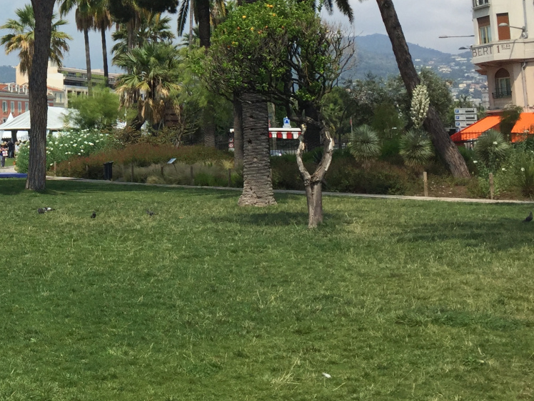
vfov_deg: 22.7
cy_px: -1
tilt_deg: +9.2
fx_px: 956
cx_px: 9
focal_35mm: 62
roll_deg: +0.0
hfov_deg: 29.3
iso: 32
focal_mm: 4.15
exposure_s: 1/3049
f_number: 2.2
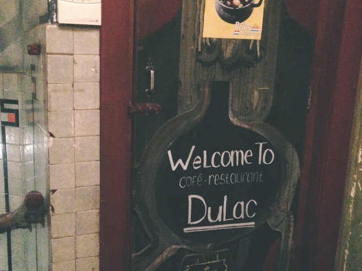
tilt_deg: -12.6
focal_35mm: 40
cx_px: 128
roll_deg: -0.1
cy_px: 152
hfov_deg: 46.3
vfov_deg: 35.9
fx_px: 418
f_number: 2.2
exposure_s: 1/15
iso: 1600
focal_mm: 4.15
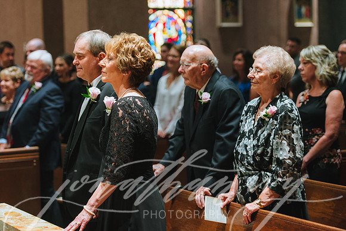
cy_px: 116
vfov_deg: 14.4
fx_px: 913
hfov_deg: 21.5
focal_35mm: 95
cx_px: 173
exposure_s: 1/160
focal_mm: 95
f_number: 2.8
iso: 4000
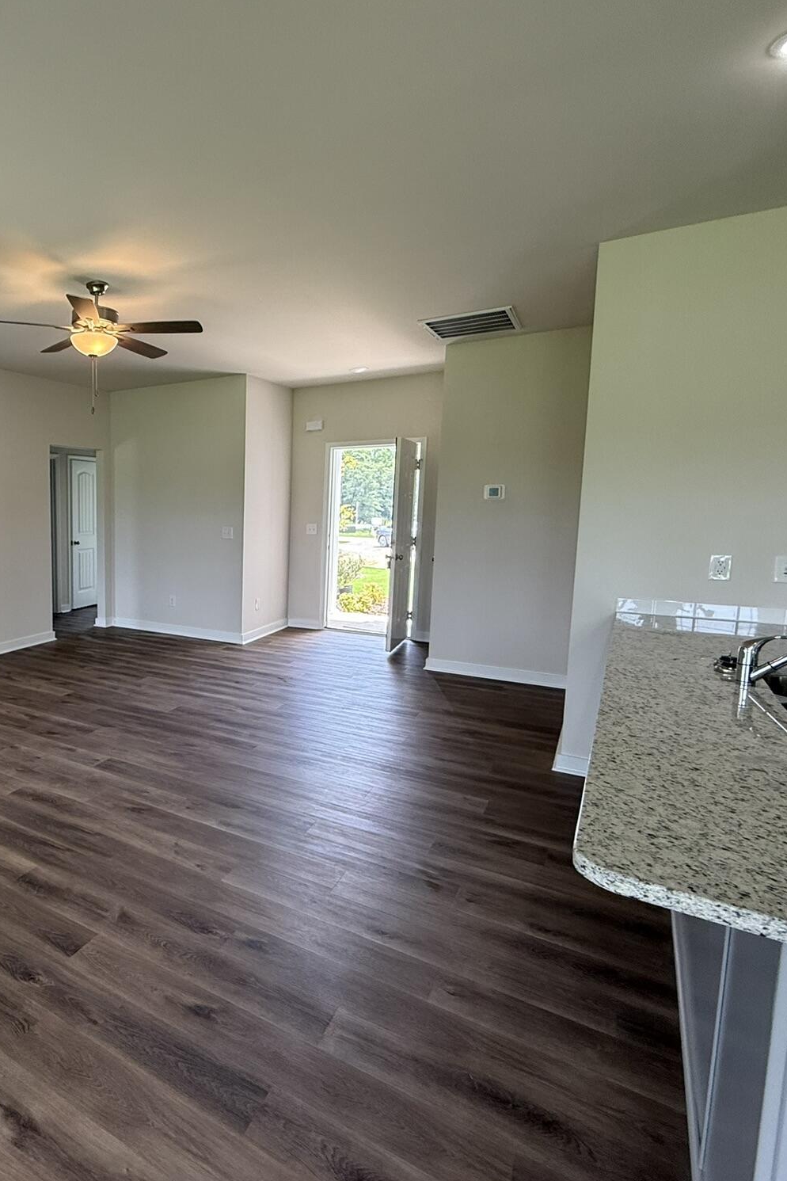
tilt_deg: -5.8
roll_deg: +1.7
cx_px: 106
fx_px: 656
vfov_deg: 84.0
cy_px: 578
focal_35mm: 20
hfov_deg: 55.3
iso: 100
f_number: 2.2
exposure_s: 1/120
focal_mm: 2.22
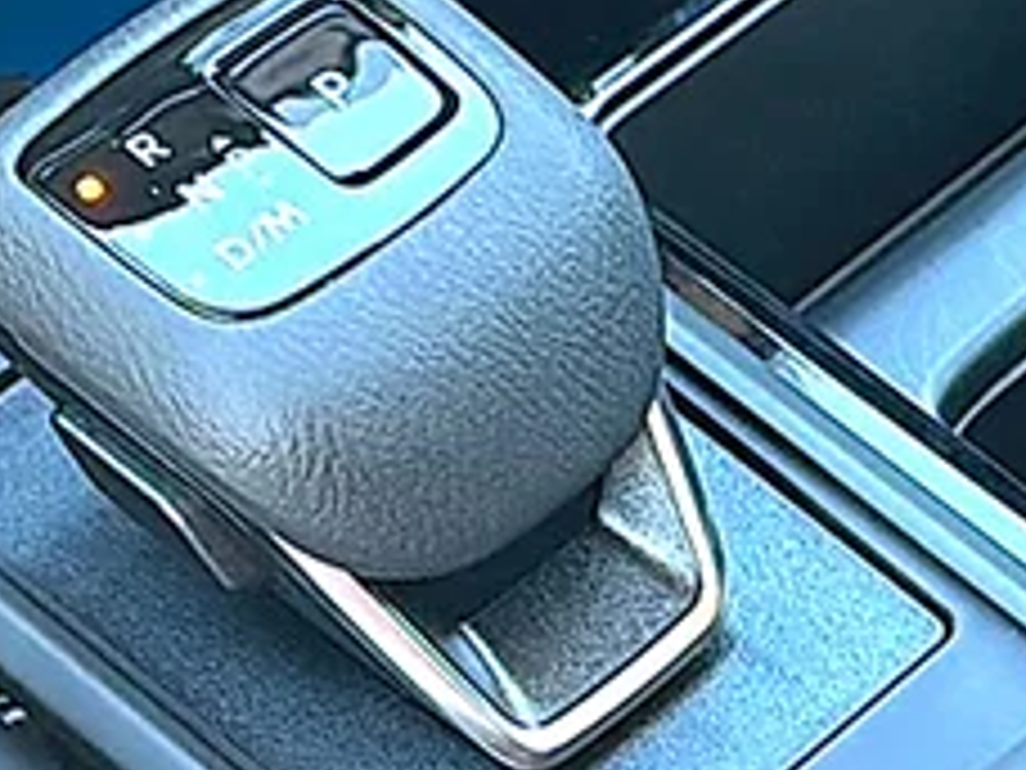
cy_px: 597
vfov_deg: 10.3
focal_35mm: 144
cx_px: 1188
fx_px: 4268
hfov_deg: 13.4
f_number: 1.78
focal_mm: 6.86
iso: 100
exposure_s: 1/40
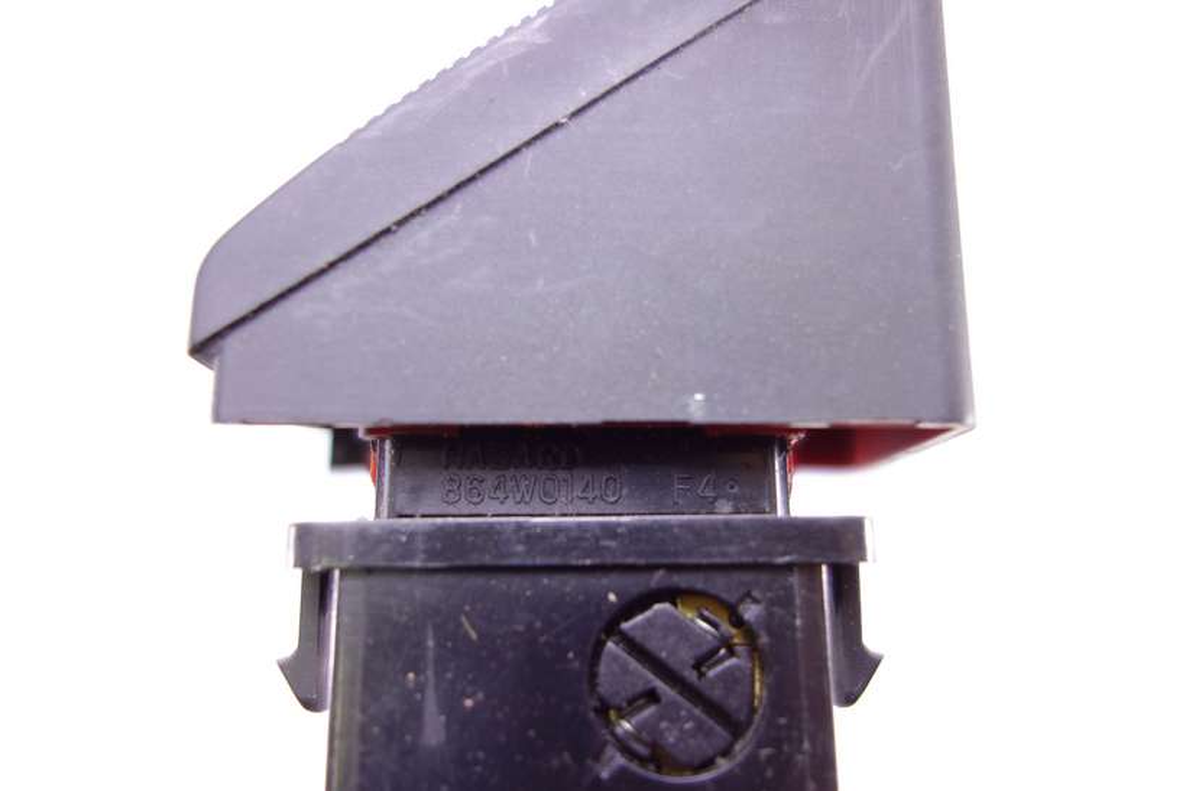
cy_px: 396
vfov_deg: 46.4
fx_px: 923
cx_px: 593
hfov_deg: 65.5
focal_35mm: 28
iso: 125
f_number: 1.8
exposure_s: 1/50
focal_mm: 10.4
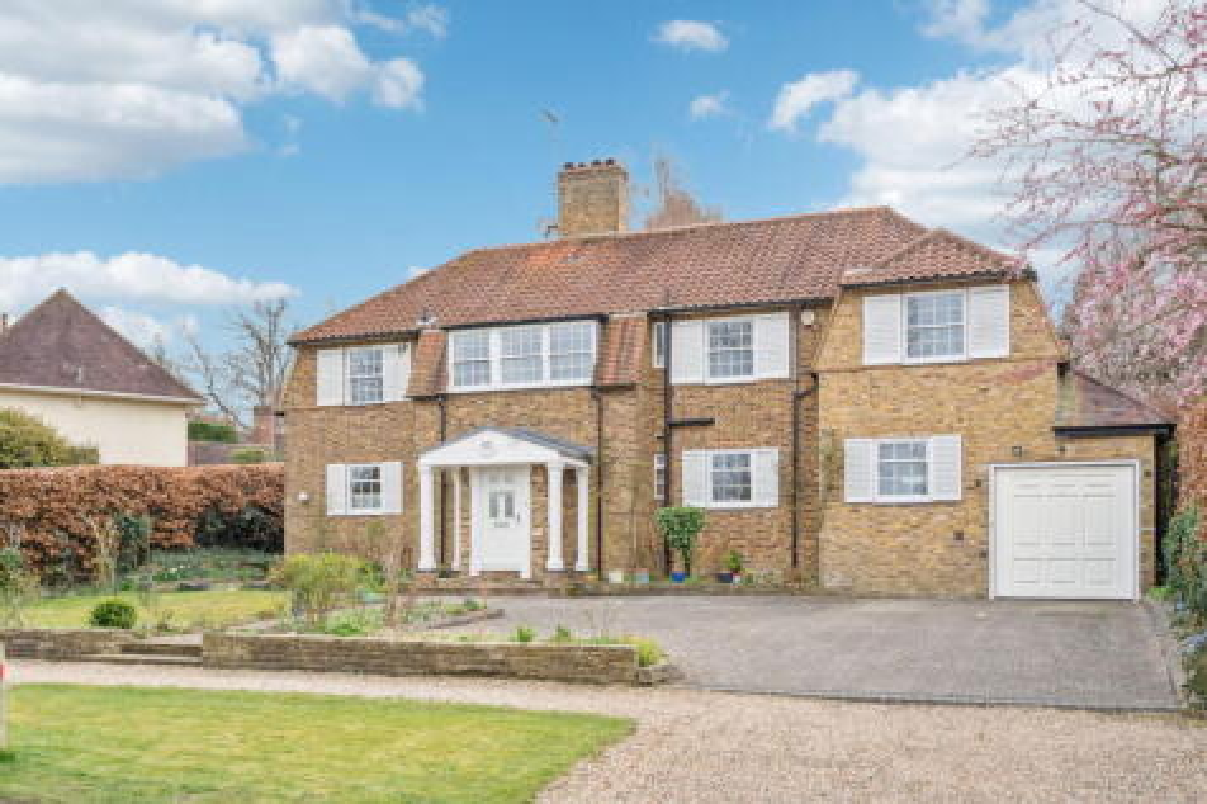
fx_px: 1173
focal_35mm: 35
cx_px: 604
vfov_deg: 37.8
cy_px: 402
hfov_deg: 54.5
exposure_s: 1/800
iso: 640
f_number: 8
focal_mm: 35
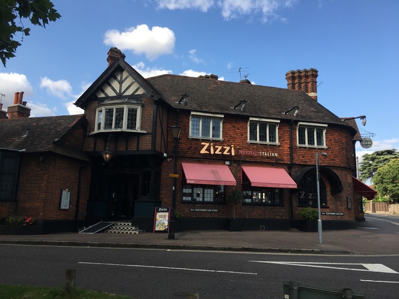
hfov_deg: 61.7
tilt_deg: +10.9
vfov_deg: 48.2
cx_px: 200
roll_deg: -2.0
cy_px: 150
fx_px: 334
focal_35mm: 29
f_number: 2.2
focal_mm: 4.15
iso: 25
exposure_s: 1/668
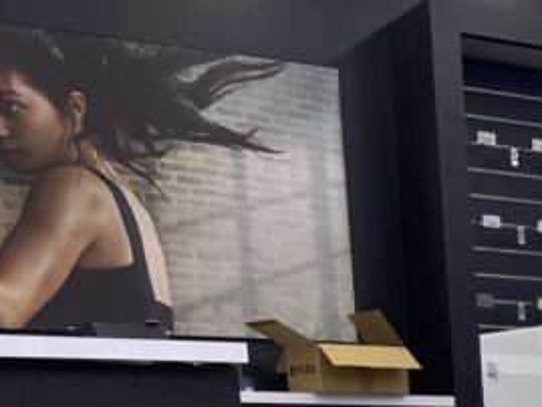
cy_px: 693
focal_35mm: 99
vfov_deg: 13.6
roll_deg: -0.3
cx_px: 1015
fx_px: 1551
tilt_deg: -9.1
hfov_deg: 16.2
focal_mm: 4.25
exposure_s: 1/120
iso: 50
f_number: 1.8
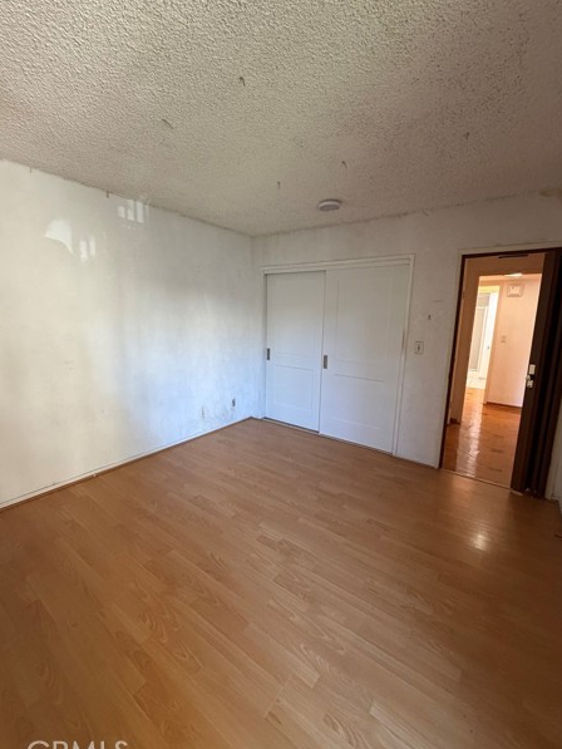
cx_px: 276
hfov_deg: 81.8
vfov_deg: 98.2
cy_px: 369
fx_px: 325
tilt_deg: -8.8
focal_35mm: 15
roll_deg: -1.3
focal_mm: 2.22
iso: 400
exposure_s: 1/60
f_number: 2.2
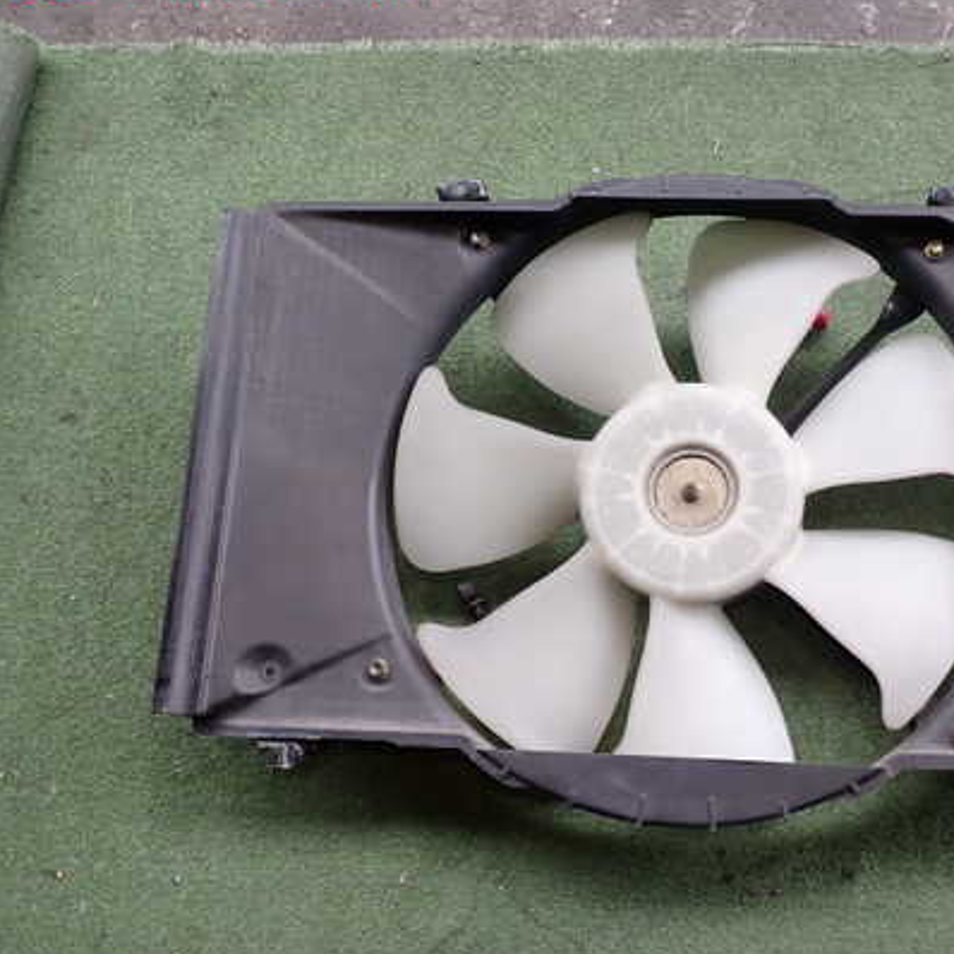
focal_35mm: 40
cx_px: 698
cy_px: 489
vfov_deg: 41.9
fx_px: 1247
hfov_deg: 40.8
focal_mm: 5.4
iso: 160
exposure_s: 1/125
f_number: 2.3
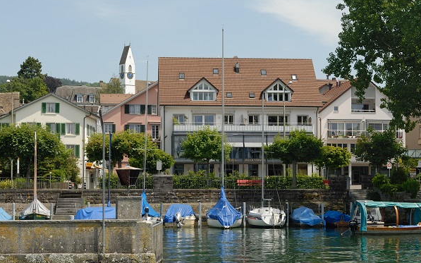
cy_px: 152
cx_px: 241
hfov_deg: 26.4
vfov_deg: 16.7
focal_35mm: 78
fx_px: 895
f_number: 7.1
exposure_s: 1/200
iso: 100
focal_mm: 40
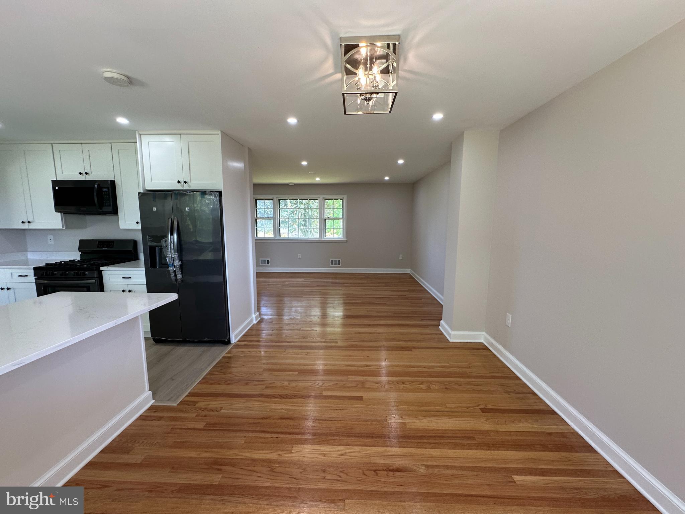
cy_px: 257
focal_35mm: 14
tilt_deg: -6.6
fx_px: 277
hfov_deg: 102.1
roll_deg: +0.1
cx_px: 342
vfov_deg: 85.7
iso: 125
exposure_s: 1/120
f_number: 2.2
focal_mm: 2.22
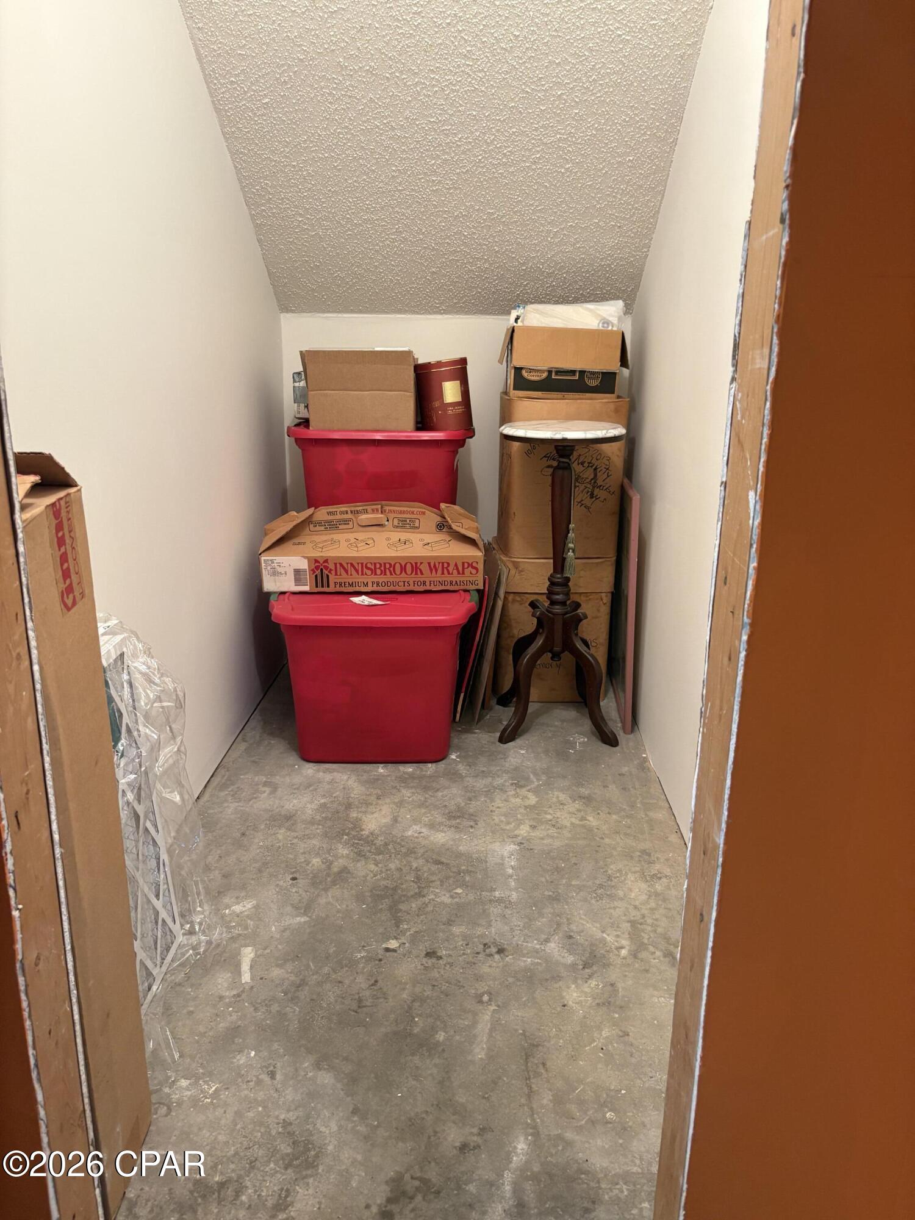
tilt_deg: -15.2
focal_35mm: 26
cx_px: 458
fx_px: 916
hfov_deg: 53.1
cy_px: 610
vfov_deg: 67.3
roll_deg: -0.3
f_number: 1.6
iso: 250
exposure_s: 1/60
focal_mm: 5.96
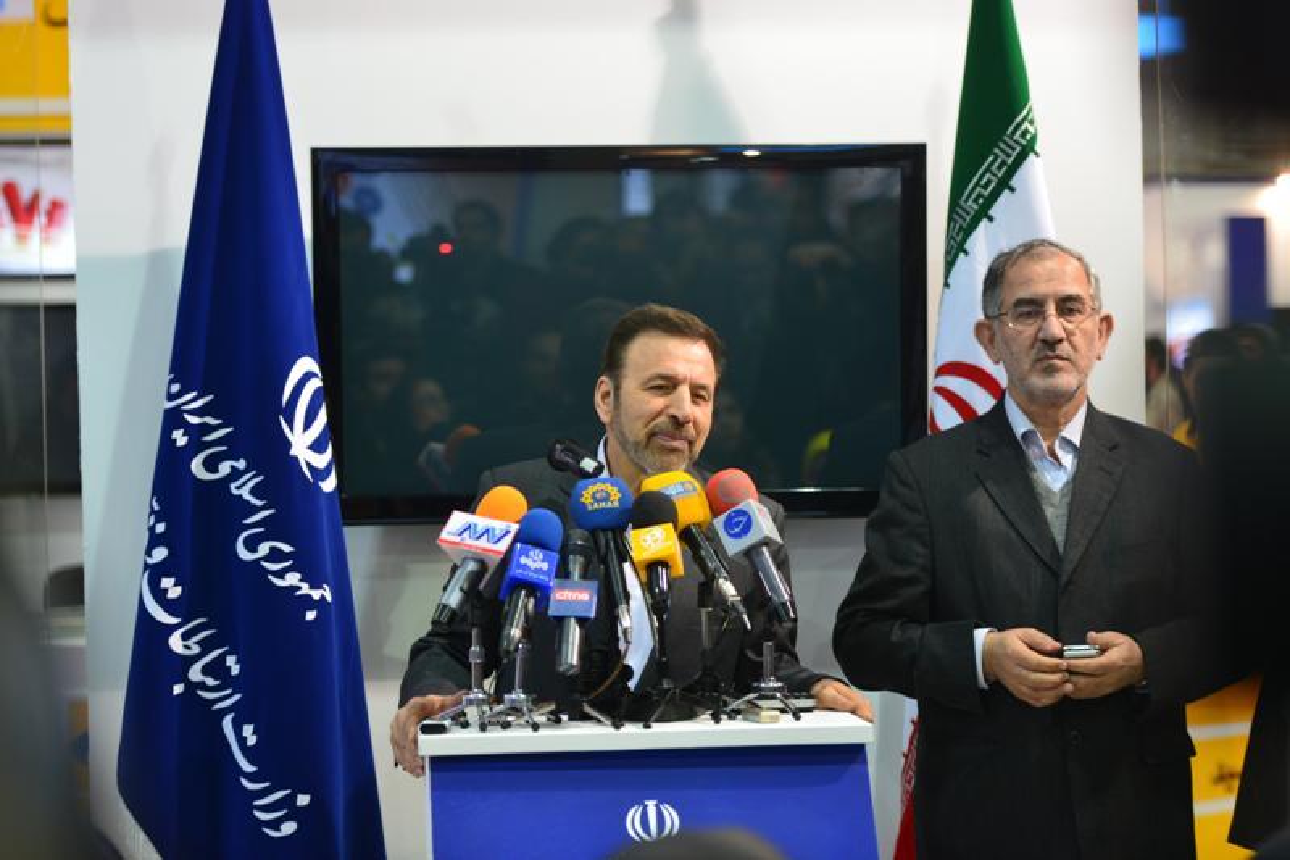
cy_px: 430
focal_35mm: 100
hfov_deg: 20.4
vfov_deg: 13.7
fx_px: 3582
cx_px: 645
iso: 900
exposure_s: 1/80
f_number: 2.8
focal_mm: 100
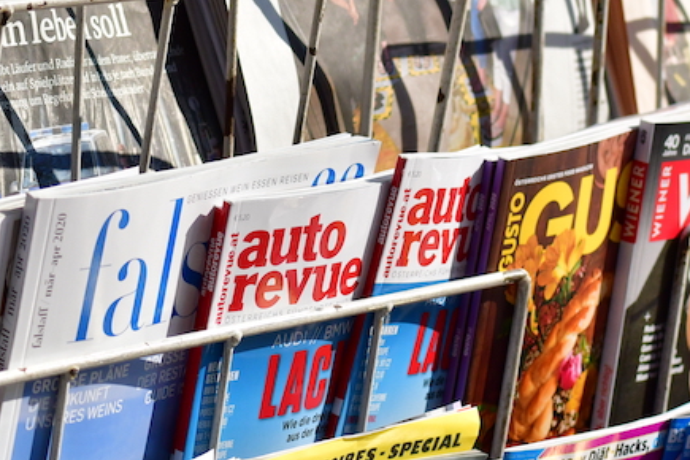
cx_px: 500
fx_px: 3699
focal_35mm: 193
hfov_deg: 10.6
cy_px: 63
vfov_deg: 7.1
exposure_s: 1/8000
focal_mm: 70
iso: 1250
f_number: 6.3
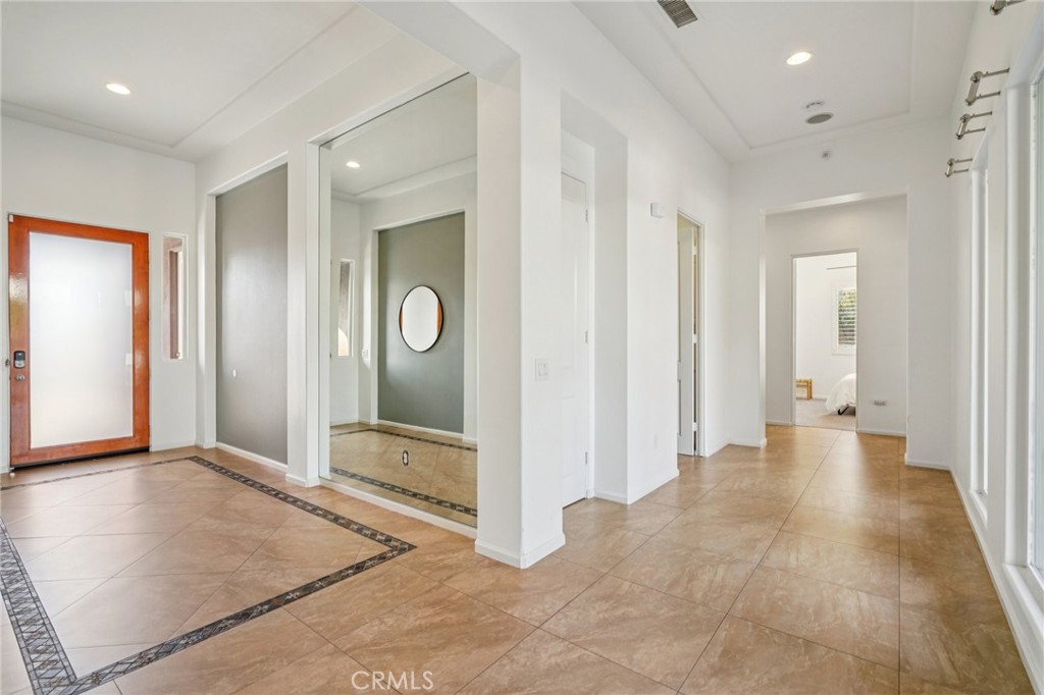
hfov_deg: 96.8
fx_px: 464
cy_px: 348
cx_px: 522
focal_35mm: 16
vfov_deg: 73.7
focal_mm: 16
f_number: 8
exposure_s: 1/30
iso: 400
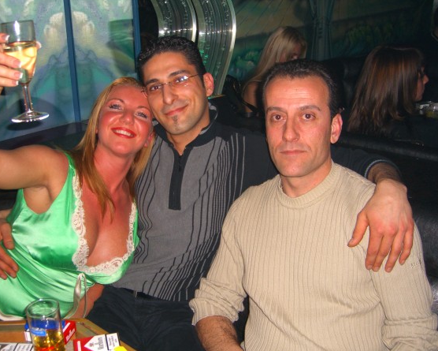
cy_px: 176
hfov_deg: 45.8
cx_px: 207
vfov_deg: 37.3
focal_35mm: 40
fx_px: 519
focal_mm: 7.9
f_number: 2.8
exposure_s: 1/60
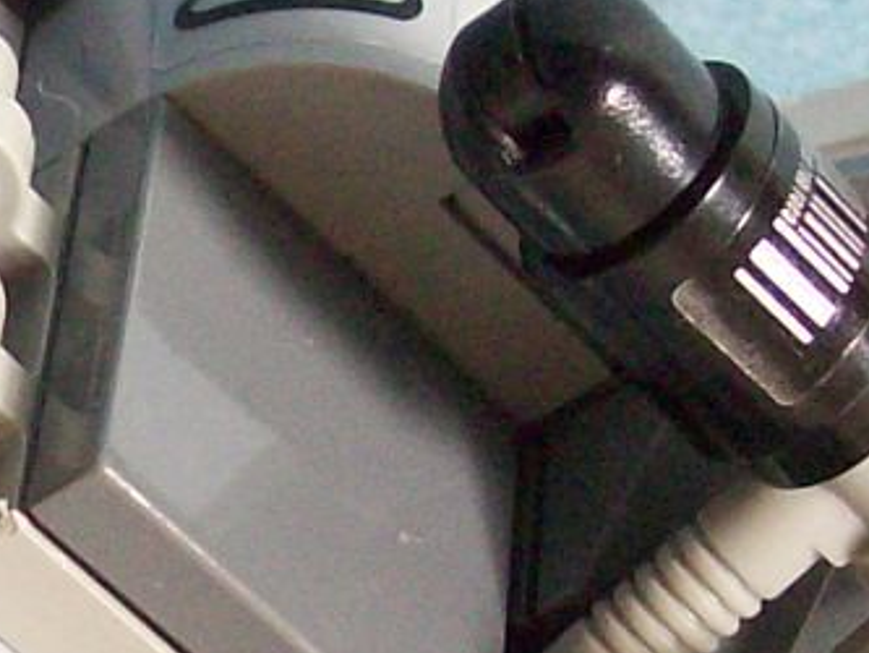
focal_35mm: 216
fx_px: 5424
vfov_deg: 6.8
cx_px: -125
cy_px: 799
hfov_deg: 9.1
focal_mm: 7.6
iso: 160
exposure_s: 1/22.5
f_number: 3
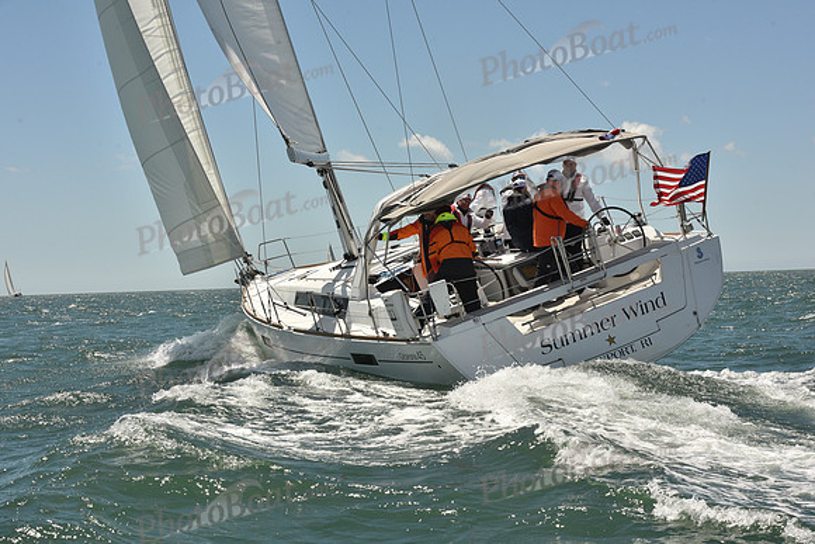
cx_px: 408
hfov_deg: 28.8
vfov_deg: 19.5
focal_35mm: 70
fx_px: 1585
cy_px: 272
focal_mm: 70
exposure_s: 1/800
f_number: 13
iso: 320
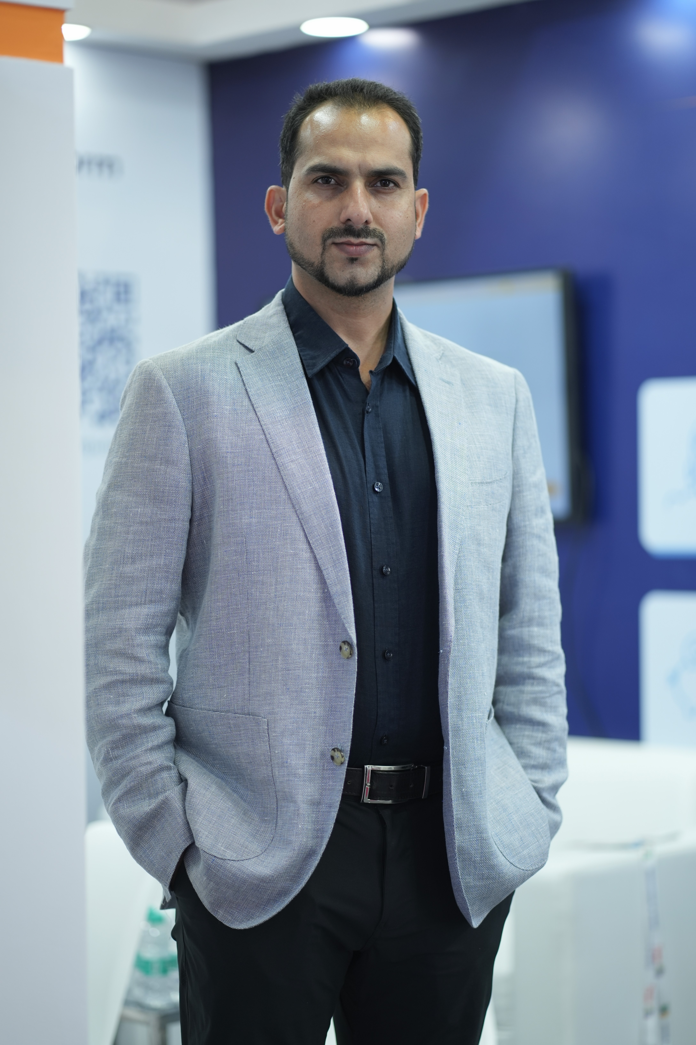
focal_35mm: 85
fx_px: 2465
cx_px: 348
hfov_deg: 16.1
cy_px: 522
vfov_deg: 23.9
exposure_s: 1/160
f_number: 1.8
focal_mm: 85
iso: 250
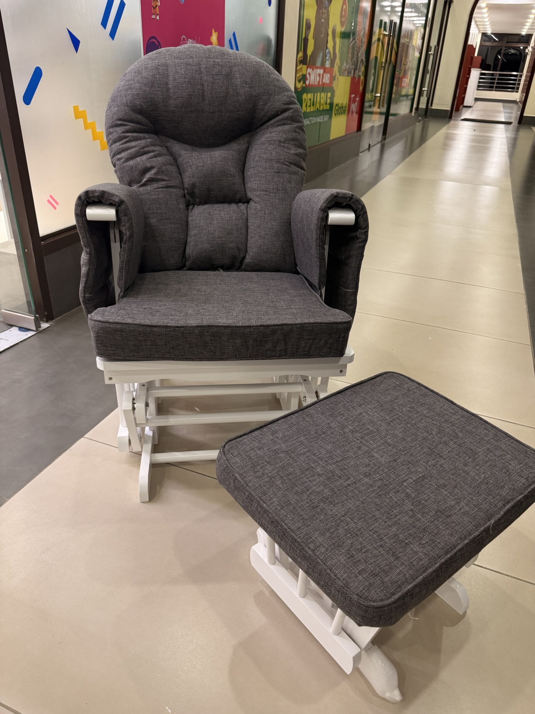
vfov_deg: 71.6
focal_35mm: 24
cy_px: 357
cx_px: 268
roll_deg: -3.1
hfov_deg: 56.8
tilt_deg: -29.1
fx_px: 495
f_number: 1.78
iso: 200
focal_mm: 6.76
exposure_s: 1/100
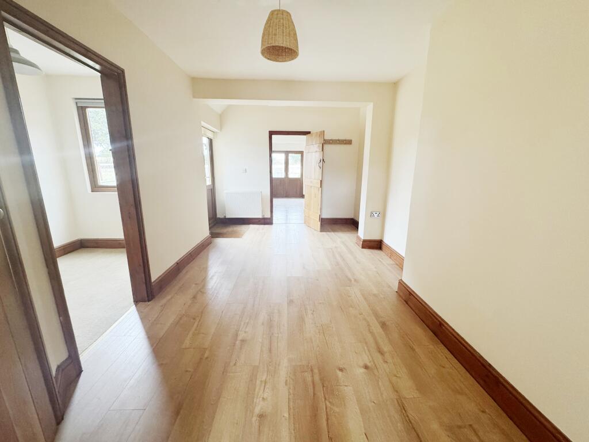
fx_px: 238
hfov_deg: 102.1
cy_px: 221
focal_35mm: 14
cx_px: 294
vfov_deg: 85.7
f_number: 2.2
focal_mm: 2.22
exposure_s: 1/99
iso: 320
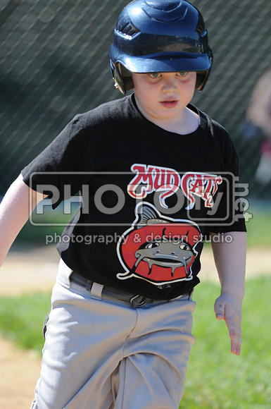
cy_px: 204
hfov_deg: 3.0
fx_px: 5096
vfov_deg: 4.6
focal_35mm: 450
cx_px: 136
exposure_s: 1/1600
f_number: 4
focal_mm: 300
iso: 400
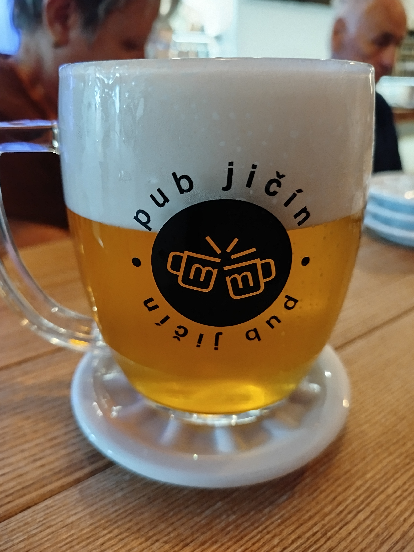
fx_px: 383
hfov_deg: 56.8
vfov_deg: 71.6
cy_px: 276
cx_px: 207
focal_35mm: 24
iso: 400
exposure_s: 1/17
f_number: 1.7
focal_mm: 5.31
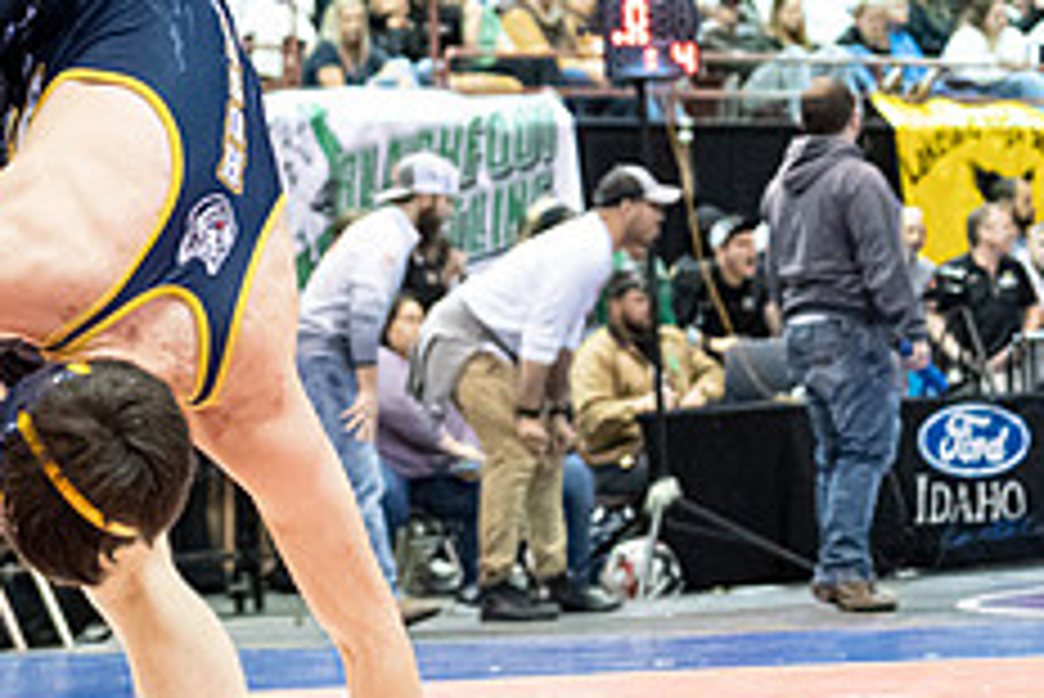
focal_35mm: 195
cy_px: 223
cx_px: -225
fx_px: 5658
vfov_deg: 7.1
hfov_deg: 10.4
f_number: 4
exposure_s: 1/500
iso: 12800
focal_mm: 78
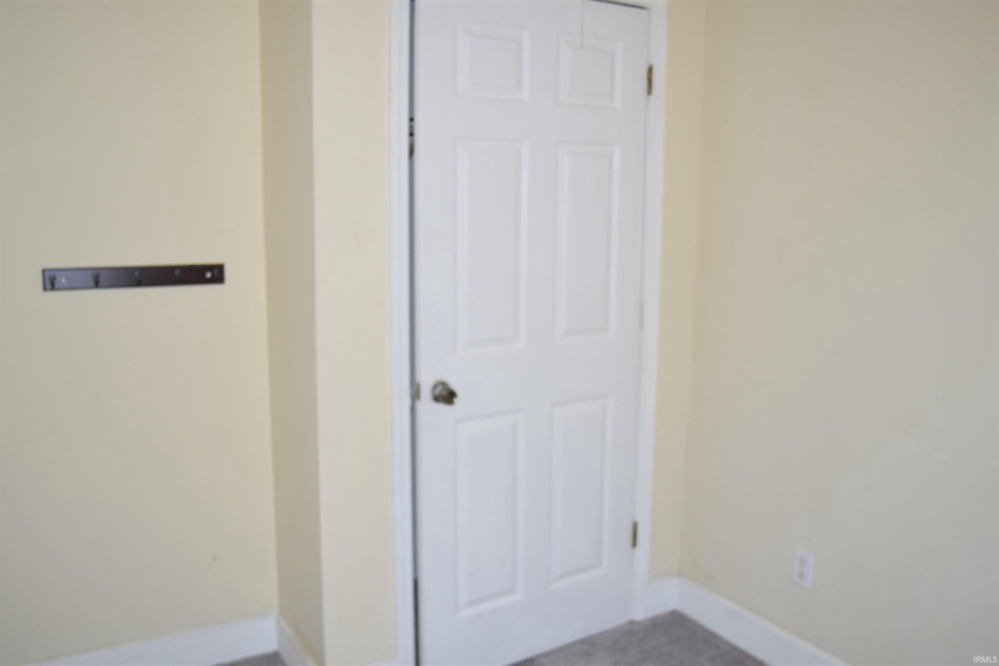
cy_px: 333
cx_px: 500
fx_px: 916
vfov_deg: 40.0
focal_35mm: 33
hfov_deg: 57.2
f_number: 5
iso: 400
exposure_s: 1/100
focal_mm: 22
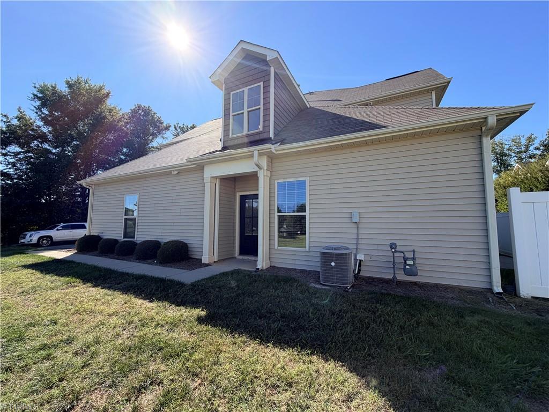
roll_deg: +0.1
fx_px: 222
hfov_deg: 102.1
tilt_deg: +4.3
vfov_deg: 85.7
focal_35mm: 14
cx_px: 274
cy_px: 206
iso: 40
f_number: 2.2
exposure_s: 1/742
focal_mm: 2.22
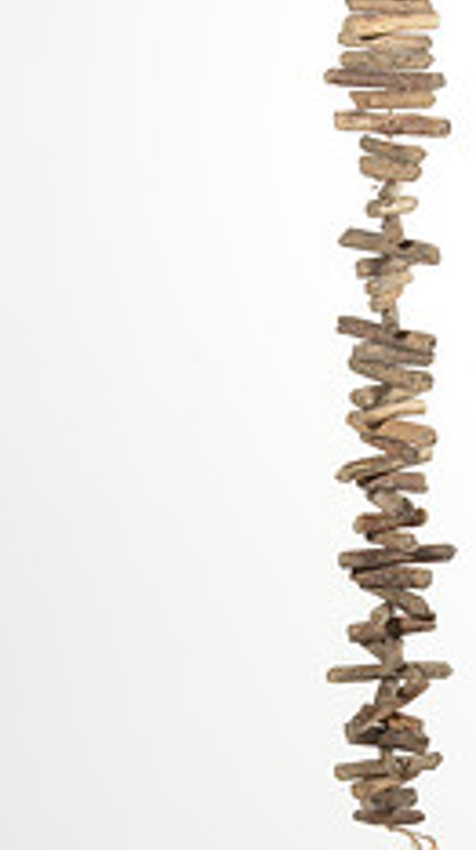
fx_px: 2928
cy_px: -65
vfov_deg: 16.1
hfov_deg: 9.3
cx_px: 391
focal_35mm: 130
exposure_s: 1/200
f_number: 8
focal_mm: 50
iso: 200
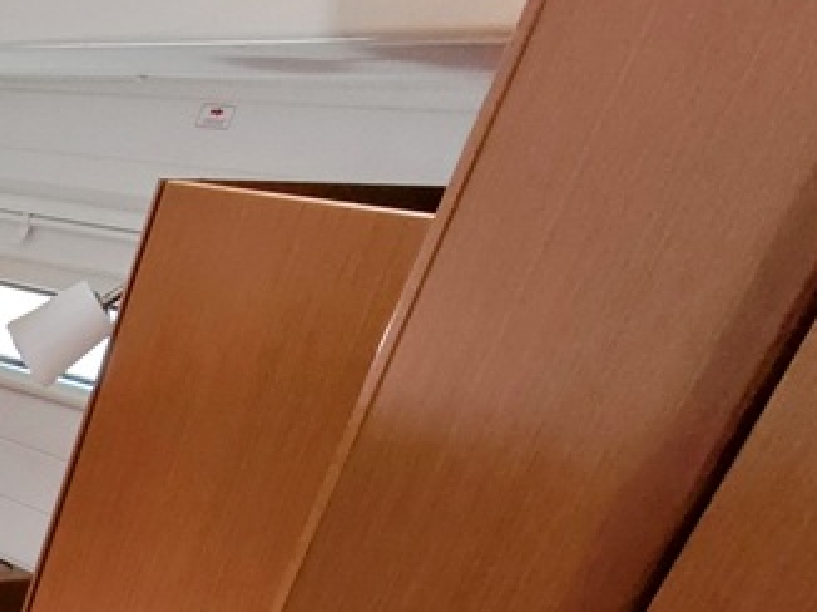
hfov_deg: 22.0
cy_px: 853
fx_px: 1297
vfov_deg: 22.8
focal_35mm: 55
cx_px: -642
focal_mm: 2.16
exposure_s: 1/40.7
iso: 160
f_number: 2.2
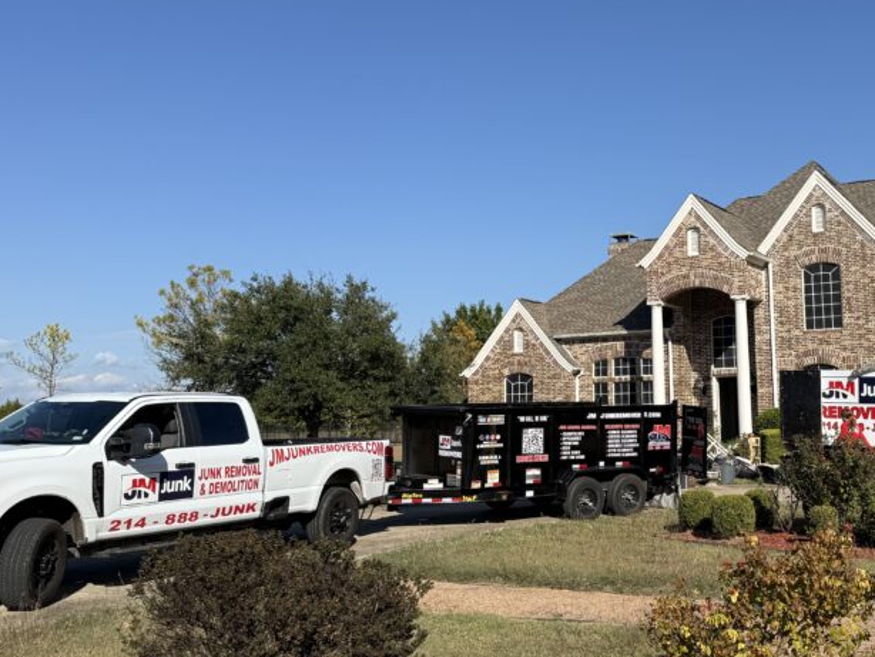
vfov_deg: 36.0
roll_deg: +0.8
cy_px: 302
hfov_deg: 45.5
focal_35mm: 40
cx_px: 636
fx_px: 1011
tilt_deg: +9.8
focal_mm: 6.76
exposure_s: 1/4975
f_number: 1.78
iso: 80
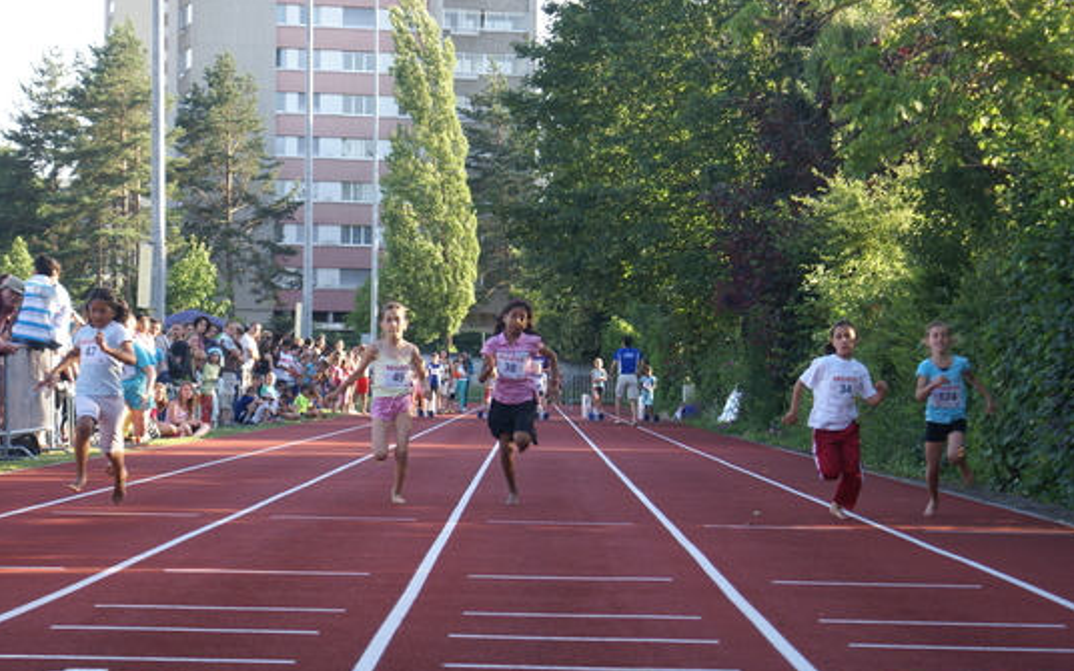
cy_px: 325
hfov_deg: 19.3
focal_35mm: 108
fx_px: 3161
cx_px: 537
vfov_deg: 12.1
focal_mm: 70
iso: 400
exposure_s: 1/250
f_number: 5.6
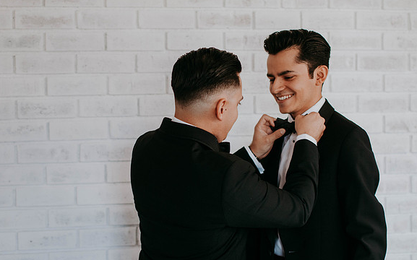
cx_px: 208
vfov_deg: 16.1
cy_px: 129
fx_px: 920
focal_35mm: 81
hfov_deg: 25.5
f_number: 1.8
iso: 250
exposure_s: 1/200
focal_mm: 50
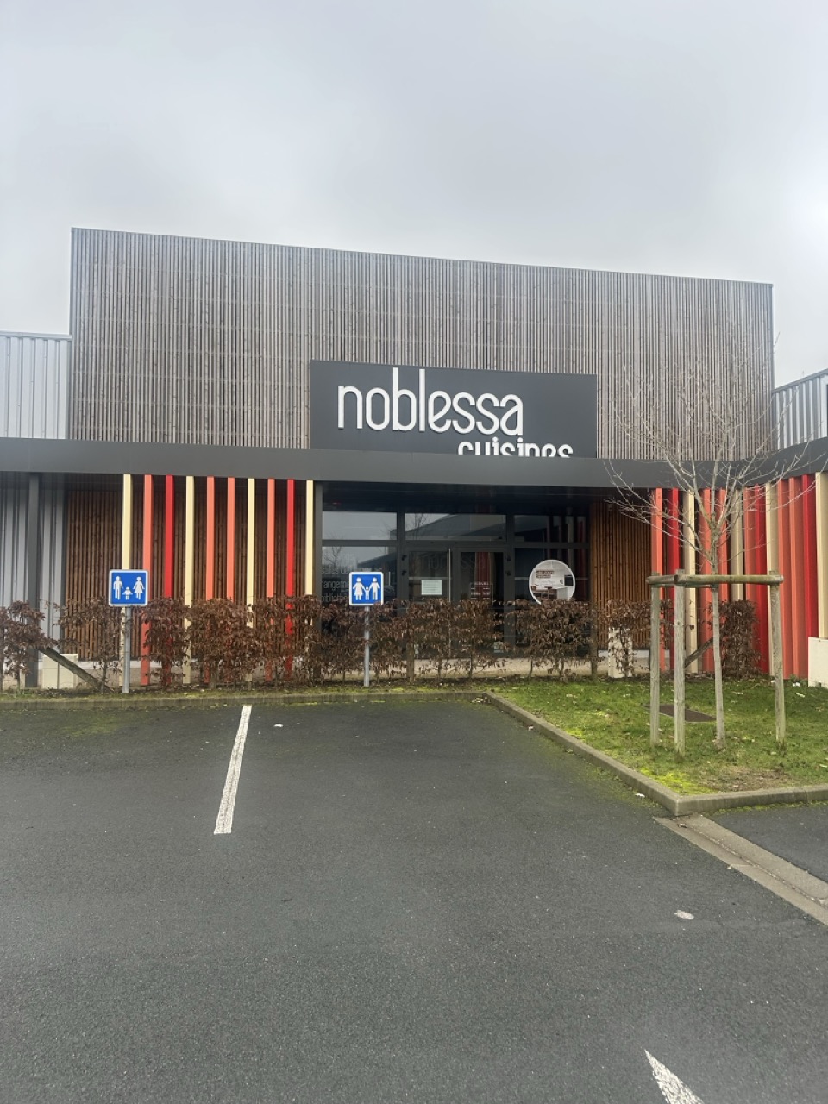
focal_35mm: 24
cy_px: 552
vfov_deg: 71.6
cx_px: 414
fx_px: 765
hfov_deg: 56.8
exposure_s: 1/167
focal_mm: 6.86
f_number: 1.78
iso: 64
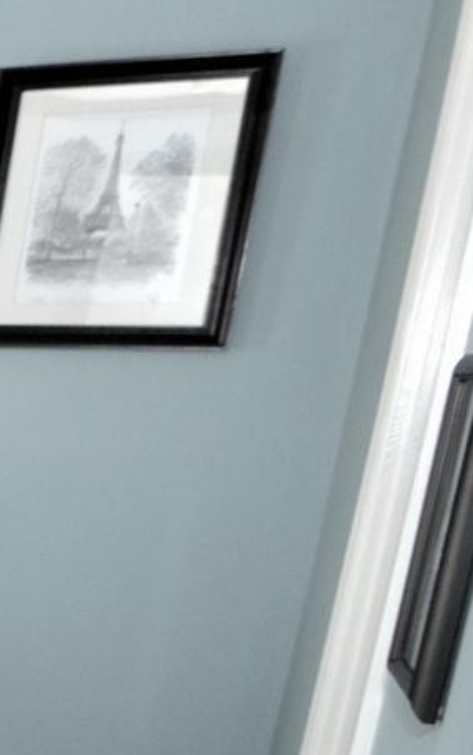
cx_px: -1066
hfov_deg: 10.4
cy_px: 709
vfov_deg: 28.4
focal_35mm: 69
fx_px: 1422
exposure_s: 1/125
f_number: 5
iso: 800
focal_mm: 10
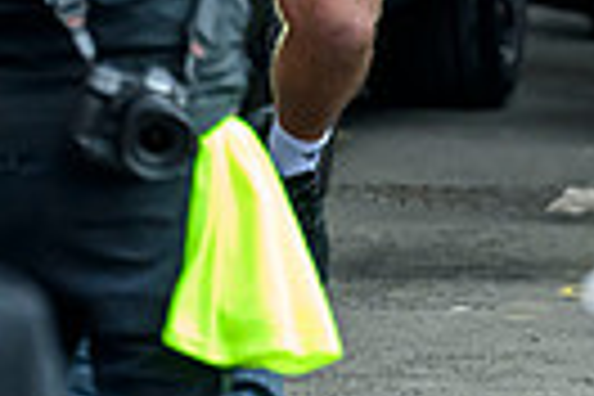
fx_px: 31348
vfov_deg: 0.7
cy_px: -500
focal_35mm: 1900
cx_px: 1099
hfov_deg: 1.1
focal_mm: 400
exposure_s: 1/800
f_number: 4
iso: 5000
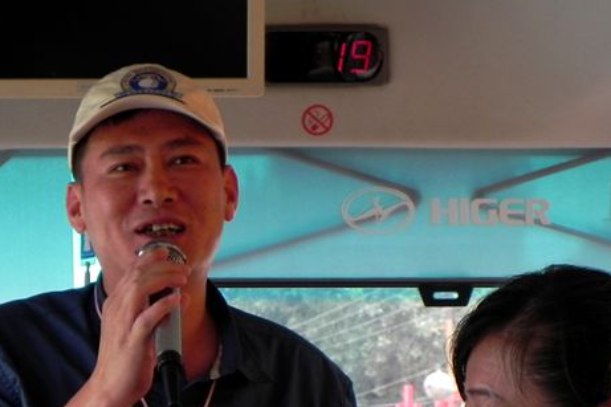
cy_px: 331
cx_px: 154
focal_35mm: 134
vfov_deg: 10.2
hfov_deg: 15.2
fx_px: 2273
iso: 160
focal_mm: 11.8
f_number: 3.5
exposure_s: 1/136
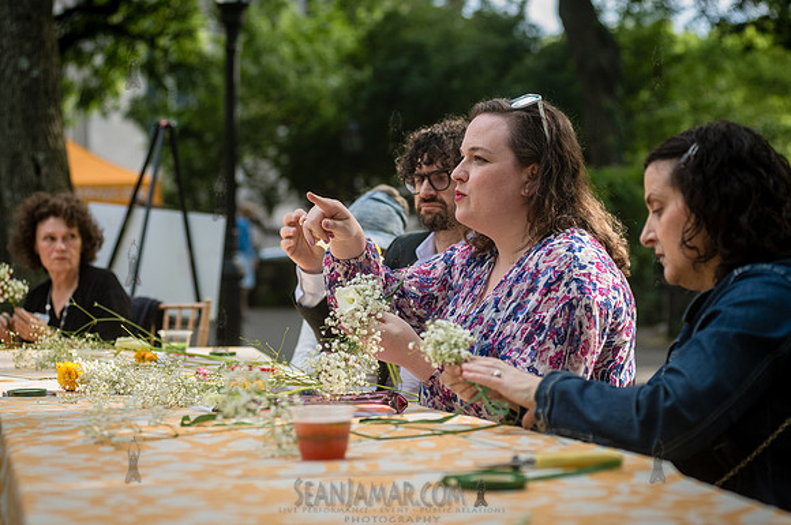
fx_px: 1915
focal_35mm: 87
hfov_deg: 23.3
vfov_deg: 15.6
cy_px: 261
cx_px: 415
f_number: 4
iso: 1000
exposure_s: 1/1250
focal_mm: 80
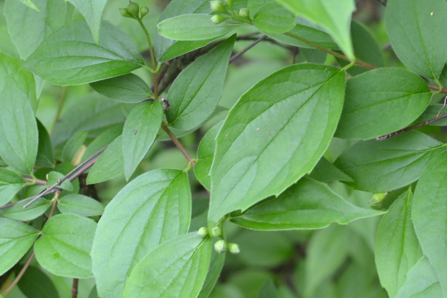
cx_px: 255
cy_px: 25
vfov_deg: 9.2
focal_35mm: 149
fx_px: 1850
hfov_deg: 13.8
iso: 400
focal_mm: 40
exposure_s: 1/80
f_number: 8
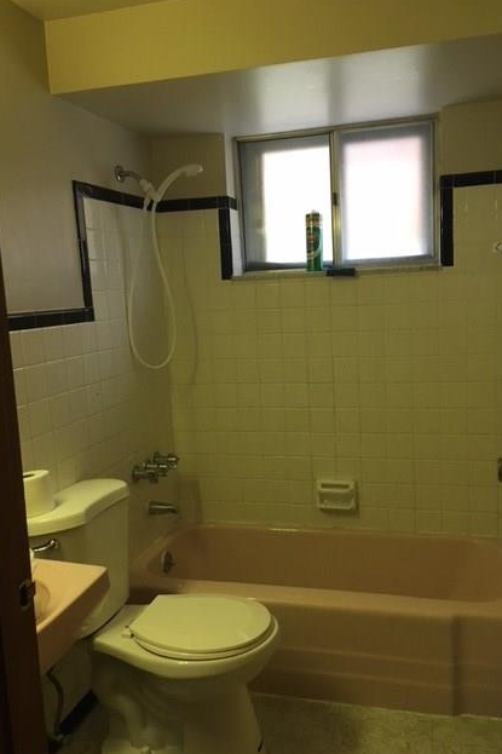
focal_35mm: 31
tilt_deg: -7.5
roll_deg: +3.4
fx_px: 649
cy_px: 384
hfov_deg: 42.3
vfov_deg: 60.3
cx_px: 265
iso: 80
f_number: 2.2
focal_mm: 4.15
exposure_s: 1/30
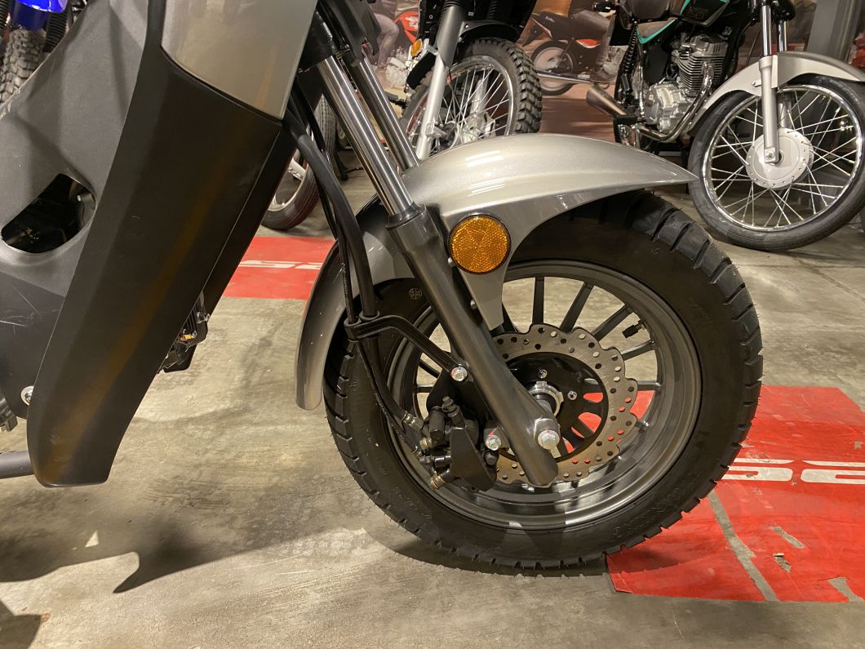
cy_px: 324
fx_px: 650
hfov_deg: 67.3
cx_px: 432
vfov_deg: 53.1
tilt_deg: -24.1
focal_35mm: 26
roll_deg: +0.2
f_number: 1.8
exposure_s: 1/50
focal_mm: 4.25
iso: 400
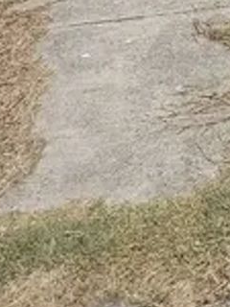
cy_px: -253
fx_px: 868
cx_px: 467
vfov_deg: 16.6
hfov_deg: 13.0
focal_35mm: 98
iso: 25
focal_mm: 5.4
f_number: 1.8
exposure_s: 1/2797
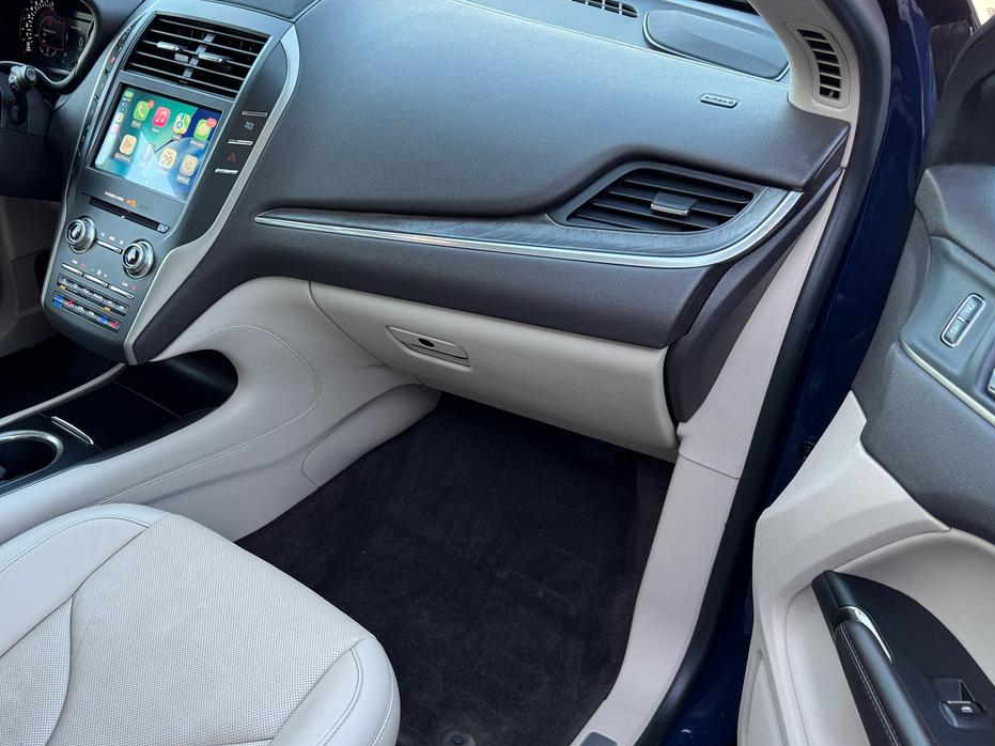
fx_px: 948
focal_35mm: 33
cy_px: 435
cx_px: 359
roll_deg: +0.6
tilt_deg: -35.9
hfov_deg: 54.6
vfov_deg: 42.8
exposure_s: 1/121
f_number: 1.78
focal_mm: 6.76
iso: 100
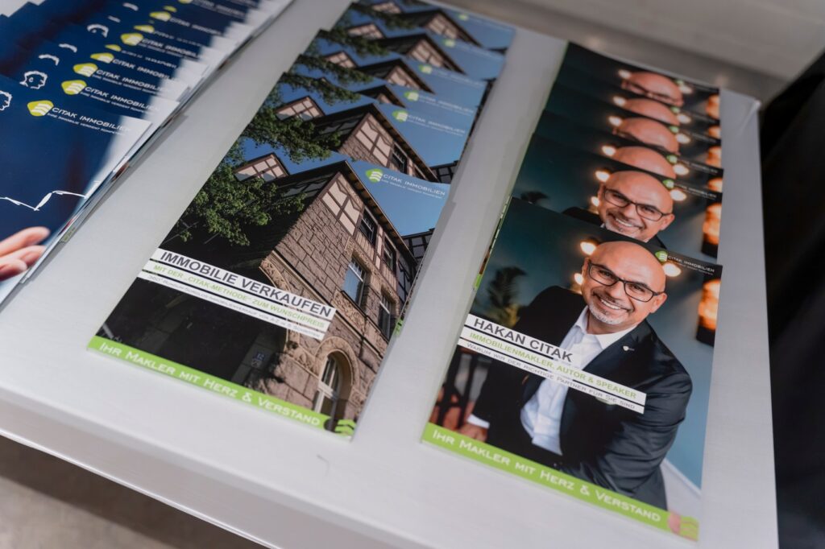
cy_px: 274
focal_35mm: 36
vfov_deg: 36.8
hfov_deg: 53.1
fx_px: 825
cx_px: 412
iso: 800
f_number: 2.8
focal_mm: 36
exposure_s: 1/160
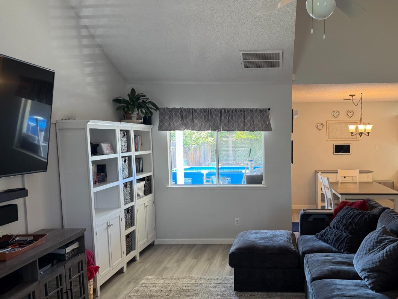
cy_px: 185
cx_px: 265
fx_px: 391
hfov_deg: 52.9
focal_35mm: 34
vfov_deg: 41.5
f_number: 1.78
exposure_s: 1/60
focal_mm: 6.76
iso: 160
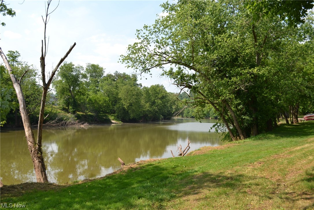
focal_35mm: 33
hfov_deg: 57.2
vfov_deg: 40.0
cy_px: 105
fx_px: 288
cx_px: 157
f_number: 7.1
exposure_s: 1/200
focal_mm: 22
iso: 100
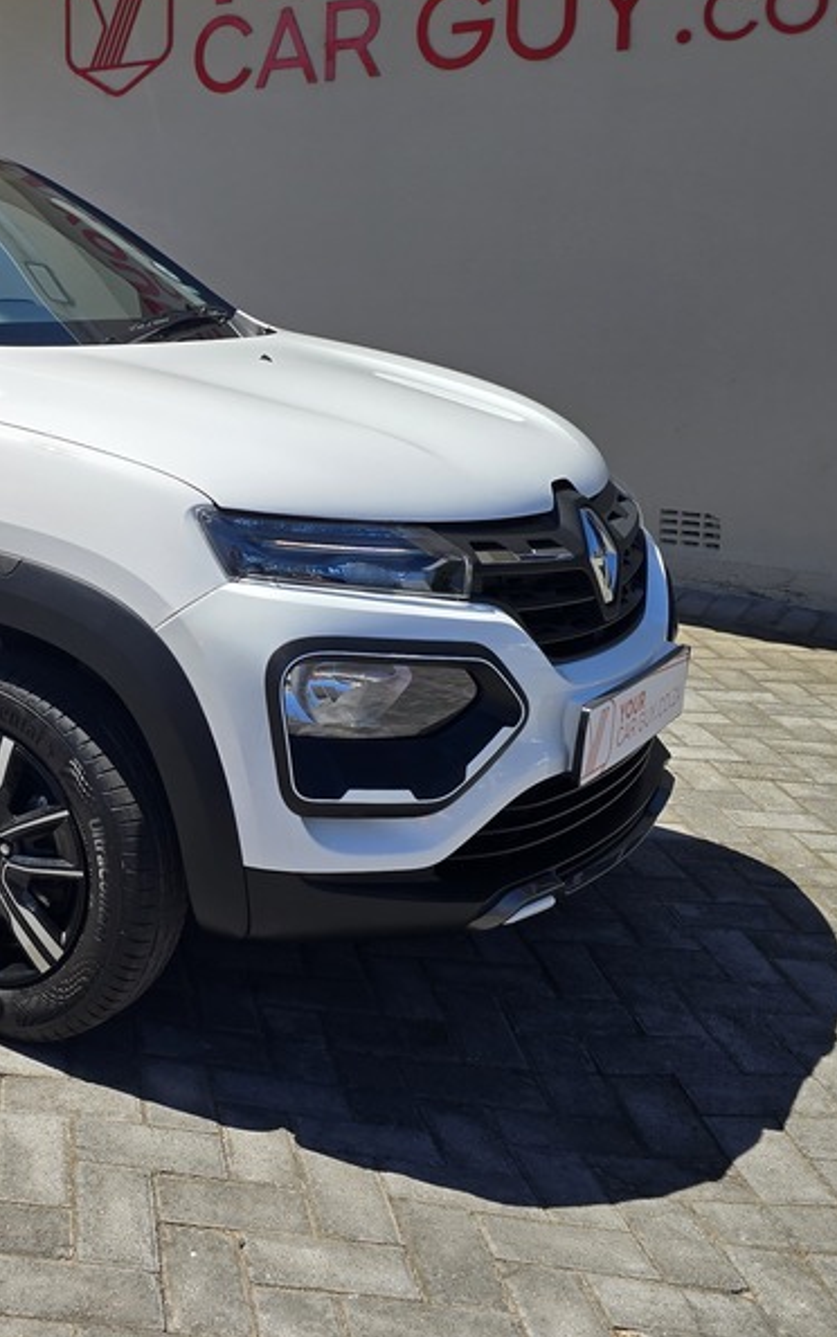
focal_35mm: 42
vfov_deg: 46.6
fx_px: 1531
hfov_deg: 27.6
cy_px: 475
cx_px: -110
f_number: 1.7
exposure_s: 1/939
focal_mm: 6.3
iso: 12
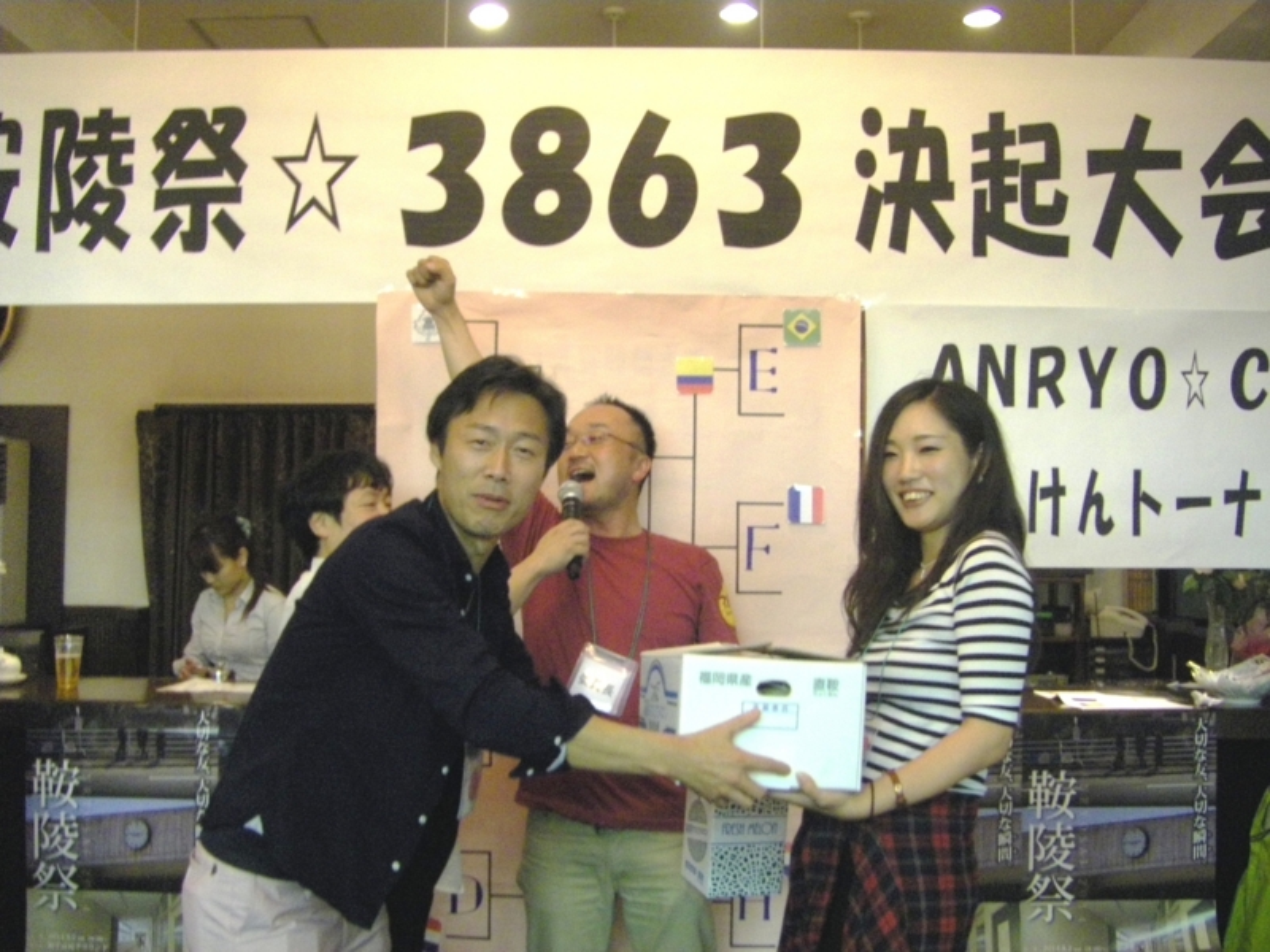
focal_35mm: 38
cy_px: 476
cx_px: 635
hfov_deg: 49.0
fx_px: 1394
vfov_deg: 37.7
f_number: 3.5
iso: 640
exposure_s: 1/50
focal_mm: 6.3
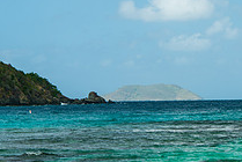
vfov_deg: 7.1
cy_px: 138
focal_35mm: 194
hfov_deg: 10.6
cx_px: 167
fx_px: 1306
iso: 100
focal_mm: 70
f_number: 11
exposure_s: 1/45
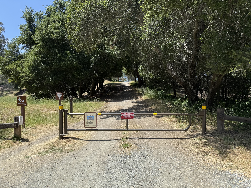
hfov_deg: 71.6
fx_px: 174
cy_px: 94
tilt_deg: +0.0
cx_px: 126
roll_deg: +0.5
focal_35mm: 24
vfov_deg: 56.8
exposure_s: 1/2525
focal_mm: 6.76
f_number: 1.78
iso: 80
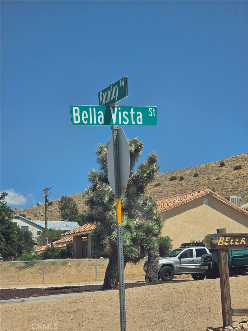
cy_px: 166
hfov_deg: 12.9
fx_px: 1099
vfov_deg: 17.1
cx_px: 124
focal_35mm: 115
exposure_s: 1/1461
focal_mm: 18.6
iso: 64
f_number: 3.4
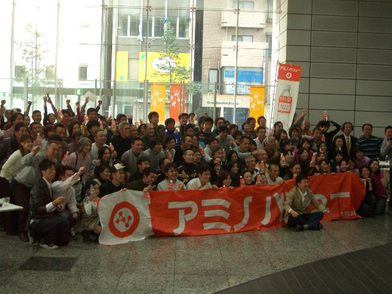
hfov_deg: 38.9
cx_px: 196
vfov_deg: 29.7
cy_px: 147
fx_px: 555
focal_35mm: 49
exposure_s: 1/80
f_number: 3.1
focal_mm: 8.2
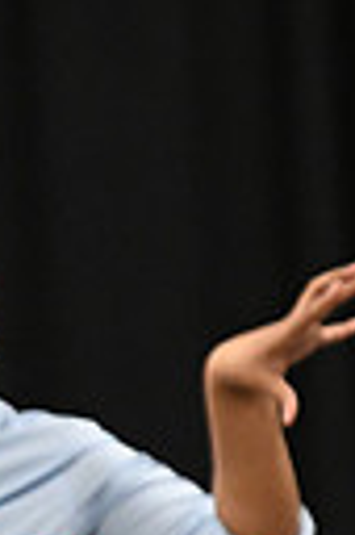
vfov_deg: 1.7
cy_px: 397
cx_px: -723
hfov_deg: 1.1
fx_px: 18123
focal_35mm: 1222
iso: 10000
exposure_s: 1/250
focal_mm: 270
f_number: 6
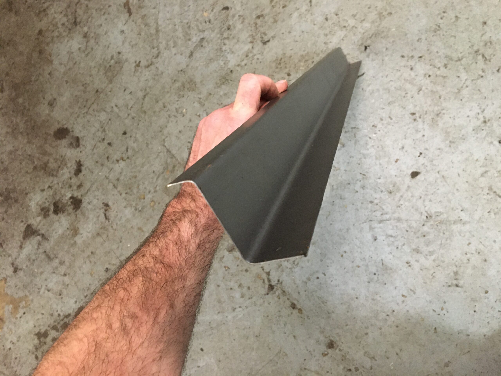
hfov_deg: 61.7
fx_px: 420
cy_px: 188
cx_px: 250
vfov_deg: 48.2
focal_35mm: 29
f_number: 2.2
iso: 200
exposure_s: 1/17
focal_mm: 4.15
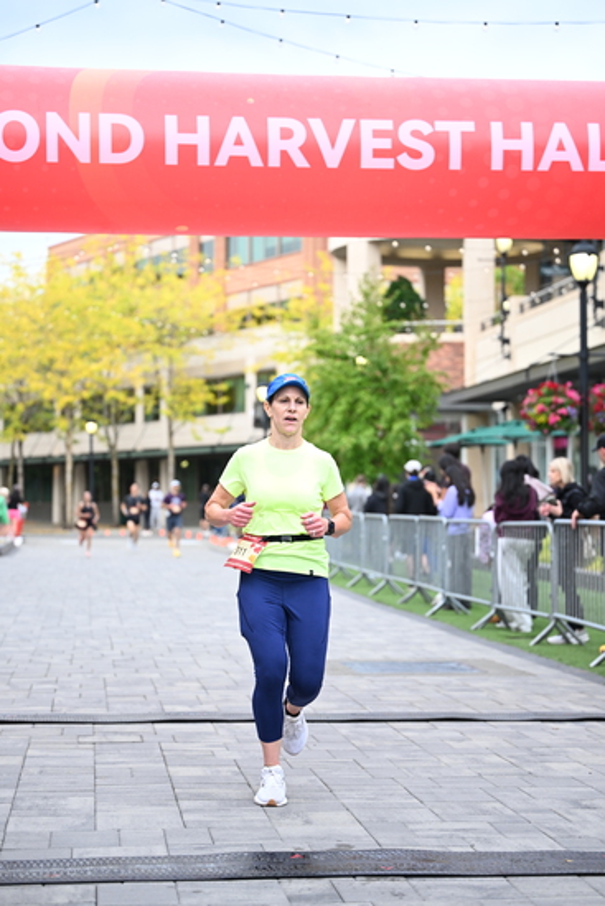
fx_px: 1814
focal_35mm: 72
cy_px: 453
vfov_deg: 28.1
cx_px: 302
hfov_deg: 18.9
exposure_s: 1/1600
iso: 1000
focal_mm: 72
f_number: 2.8
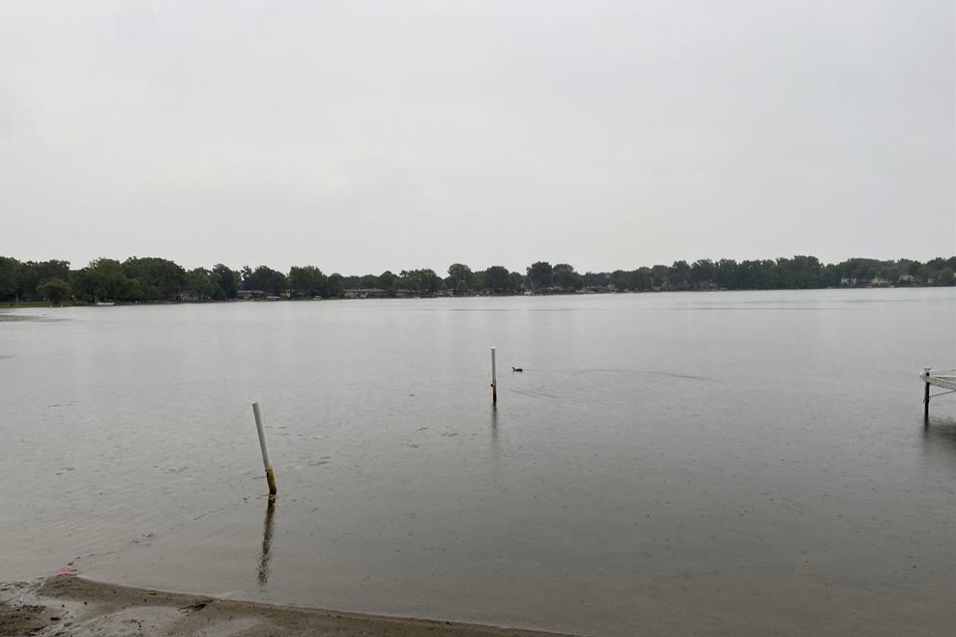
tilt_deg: -4.7
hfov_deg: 65.5
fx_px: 743
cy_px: 359
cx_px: 462
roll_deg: +0.1
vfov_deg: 46.3
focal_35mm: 28
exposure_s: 1/122
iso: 40
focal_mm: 4.25
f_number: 1.8
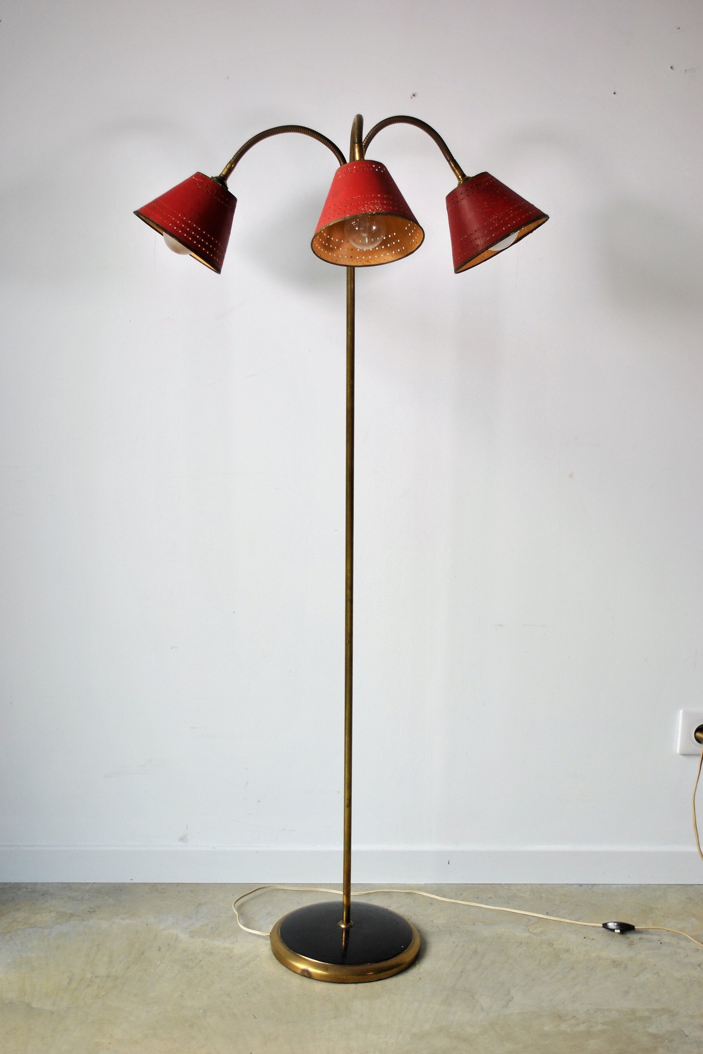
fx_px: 1552
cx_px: 345
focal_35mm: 53
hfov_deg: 25.5
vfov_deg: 37.5
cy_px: 541
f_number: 5
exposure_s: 1/160
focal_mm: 34
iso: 200
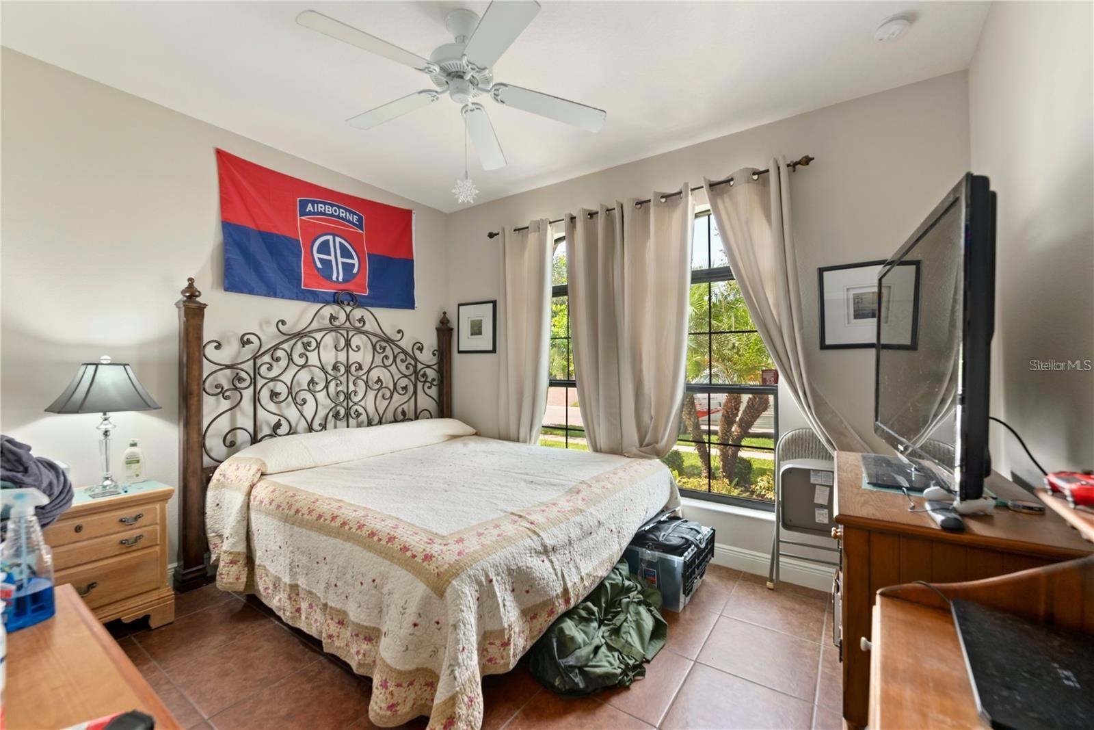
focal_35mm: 14
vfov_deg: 81.2
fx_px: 425
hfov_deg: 104.2
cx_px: 547
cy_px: 365
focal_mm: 14
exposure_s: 1/3
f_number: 8
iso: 100
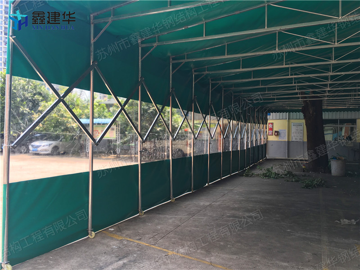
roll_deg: -1.3
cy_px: 135
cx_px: 180
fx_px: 302
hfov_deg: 61.7
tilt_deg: +0.7
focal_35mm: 29
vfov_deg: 48.2
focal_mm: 4.15
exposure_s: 1/295
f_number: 2.2
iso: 25
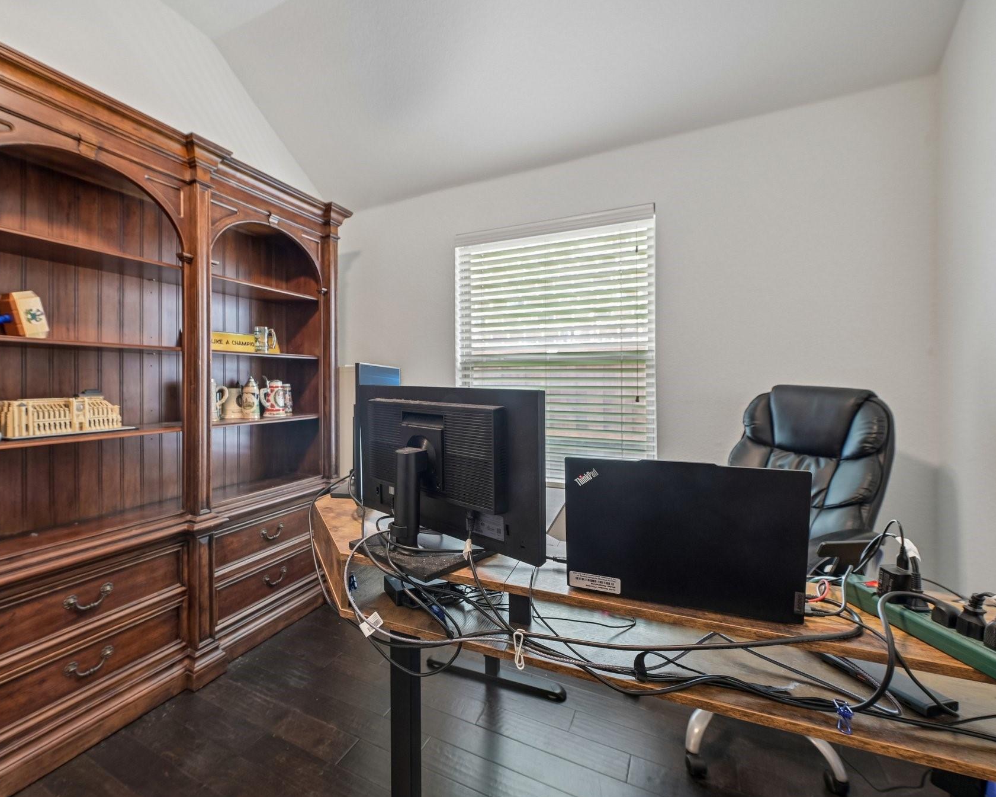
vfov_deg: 80.4
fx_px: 472
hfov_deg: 92.1
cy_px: 394
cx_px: 408
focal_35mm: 16
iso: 400
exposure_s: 1/2.5
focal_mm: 14
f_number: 8
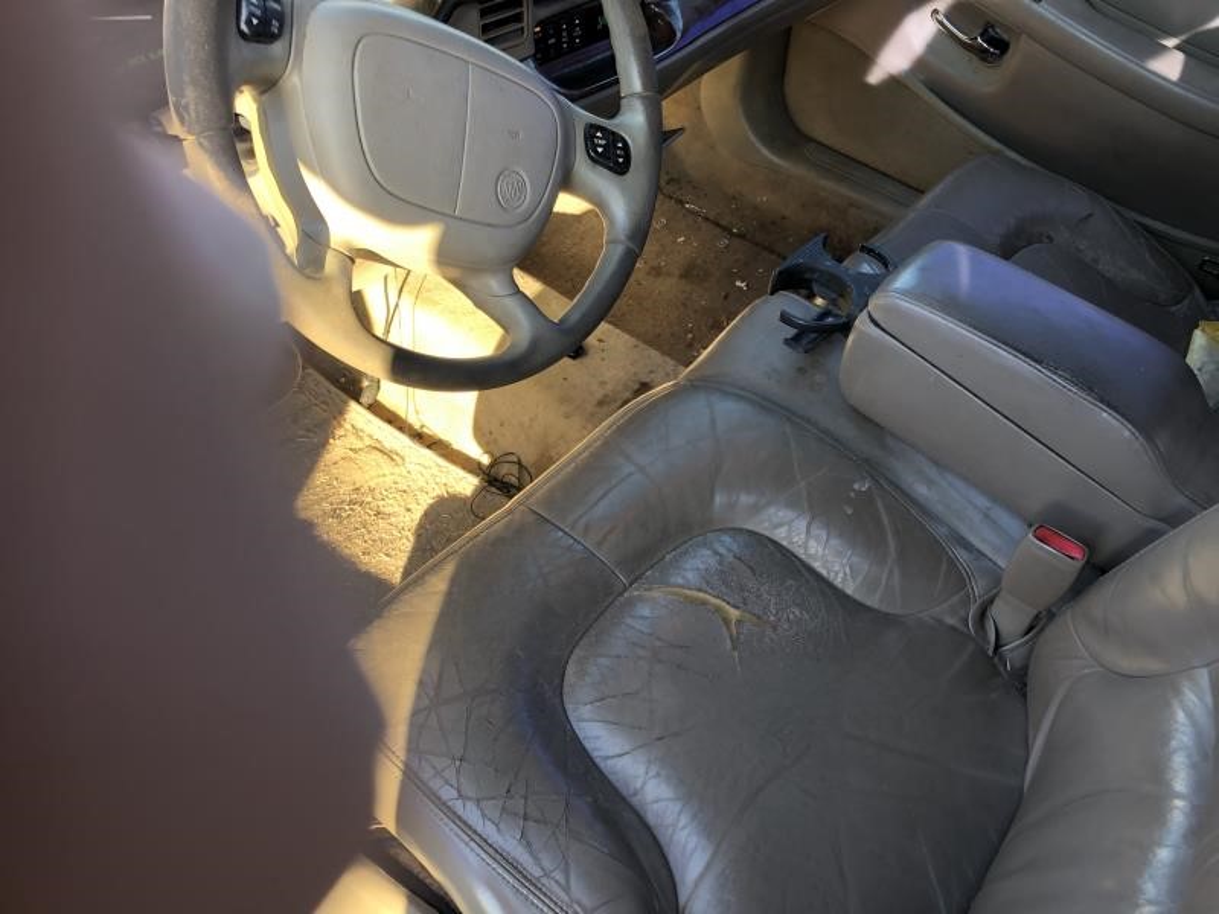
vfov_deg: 49.7
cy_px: 457
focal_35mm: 28
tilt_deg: -42.1
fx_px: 986
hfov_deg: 63.4
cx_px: 610
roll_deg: -4.8
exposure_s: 1/120
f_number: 1.8
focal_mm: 3.99
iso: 64
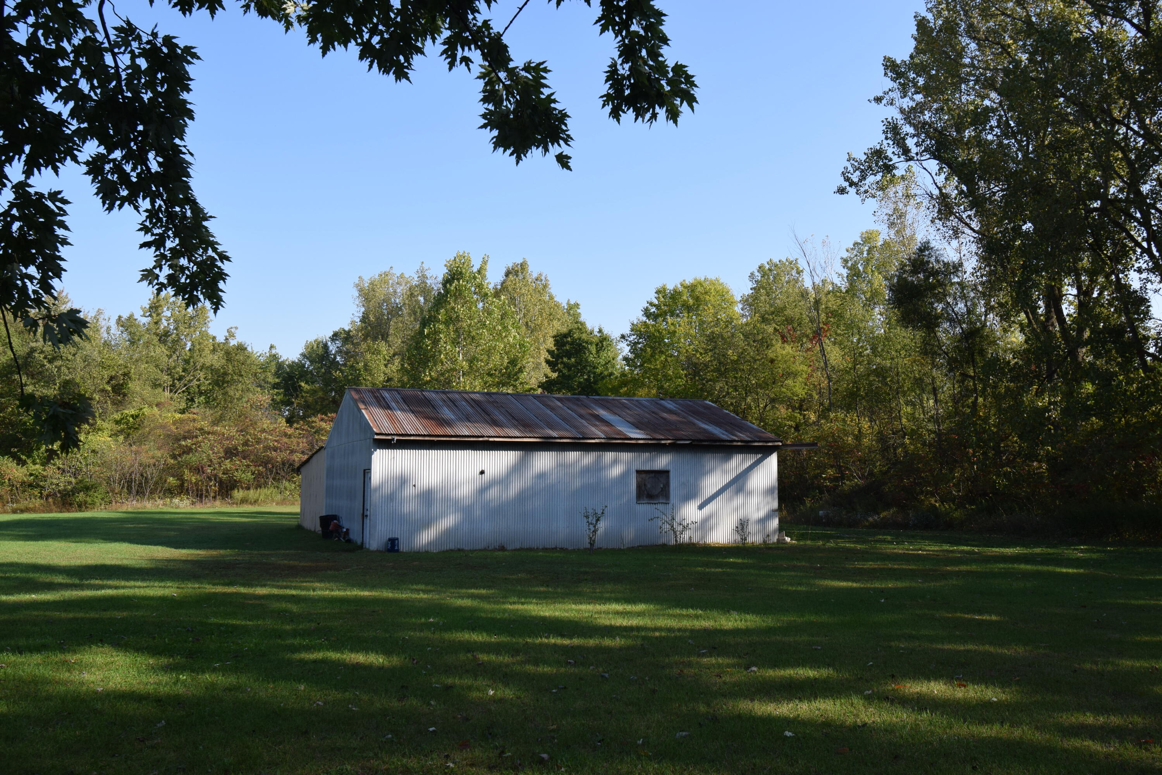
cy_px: 388
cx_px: 581
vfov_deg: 43.6
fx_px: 968
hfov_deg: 61.9
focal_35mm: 30
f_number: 8
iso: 200
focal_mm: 20
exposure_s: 1/250
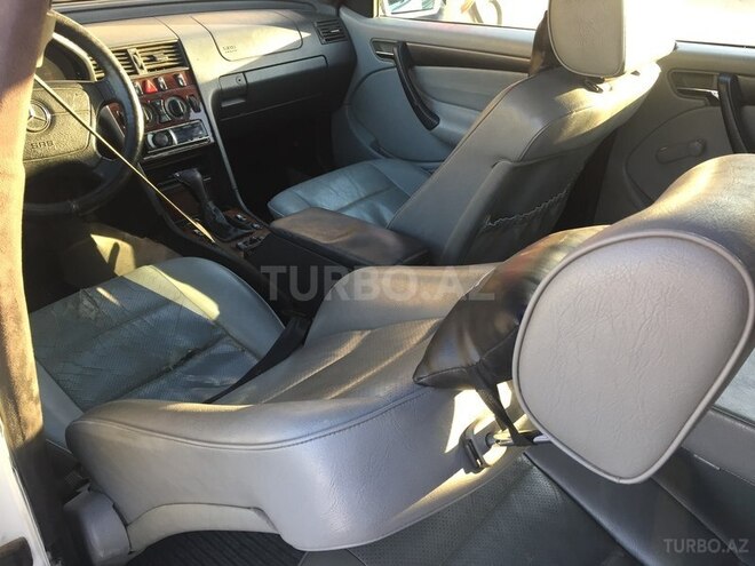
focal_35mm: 29
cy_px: 283
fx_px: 633
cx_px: 378
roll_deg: -0.6
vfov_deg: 48.2
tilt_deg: -27.8
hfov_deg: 61.7
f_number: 2.2
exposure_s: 1/33
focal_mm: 4.15
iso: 32
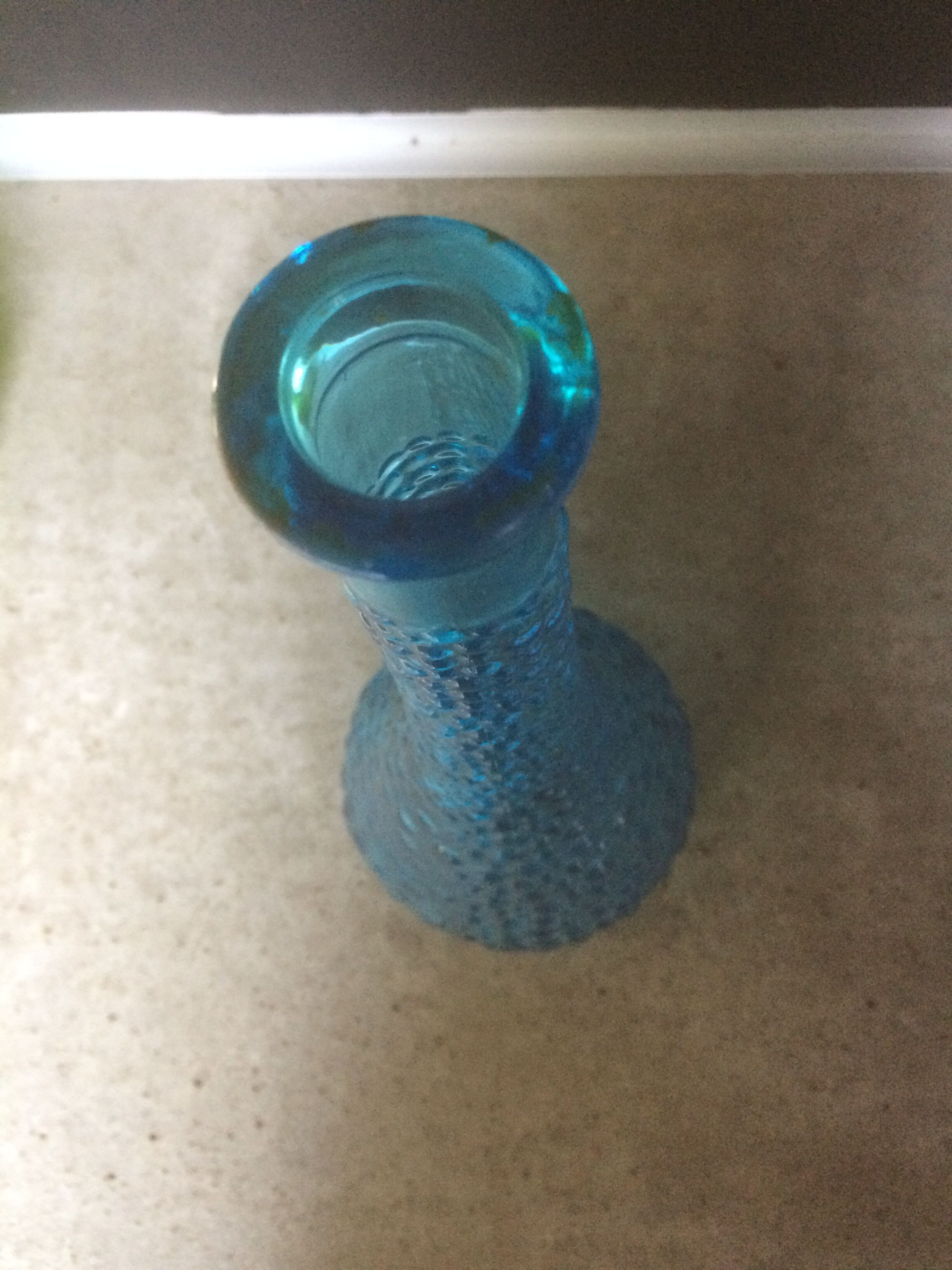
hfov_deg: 48.2
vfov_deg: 61.7
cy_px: 635
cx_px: 476
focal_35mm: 29
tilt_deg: -76.6
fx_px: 1063
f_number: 2.2
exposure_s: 1/25
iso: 320
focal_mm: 4.15
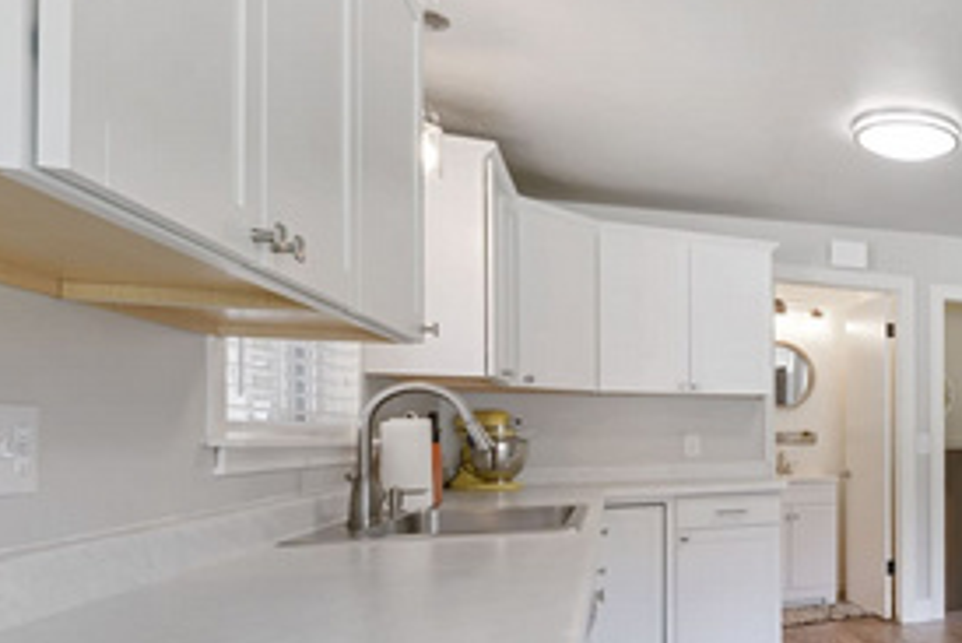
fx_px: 749
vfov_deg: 45.5
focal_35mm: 28
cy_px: 444
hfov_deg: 44.5
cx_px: 1116
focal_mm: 12
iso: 100
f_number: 8
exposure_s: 1/5
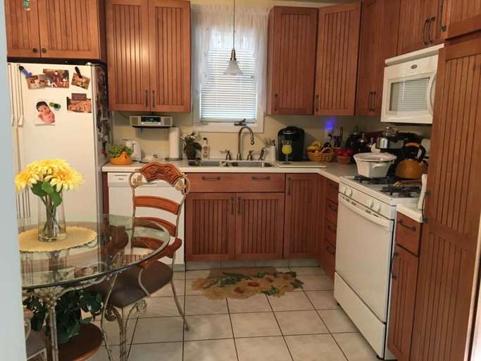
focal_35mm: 29
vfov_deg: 48.2
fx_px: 403
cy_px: 180
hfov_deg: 61.7
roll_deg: -0.7
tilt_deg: -9.2
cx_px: 240
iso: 200
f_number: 2.2
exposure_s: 1/30
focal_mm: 4.15
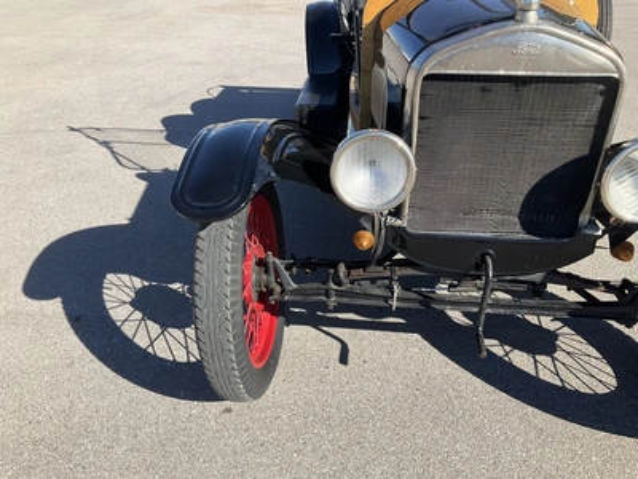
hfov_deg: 61.7
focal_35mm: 29
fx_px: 534
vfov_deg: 48.2
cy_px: 240
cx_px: 319
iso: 25
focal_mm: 3
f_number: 1.8
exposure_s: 1/1144
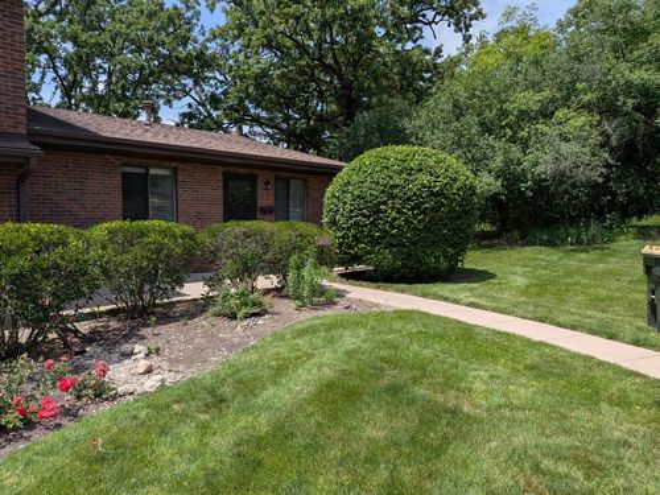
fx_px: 458
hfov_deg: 71.6
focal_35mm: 24
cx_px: 330
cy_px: 248
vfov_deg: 56.8
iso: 29
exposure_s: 1/1511
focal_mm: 4.53
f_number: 1.7
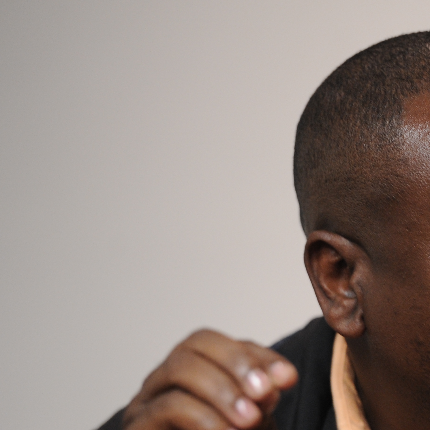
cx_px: 535
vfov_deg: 3.6
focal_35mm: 485
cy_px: 359
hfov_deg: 3.6
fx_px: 6816
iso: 1600
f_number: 2.8
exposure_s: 1/160
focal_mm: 200
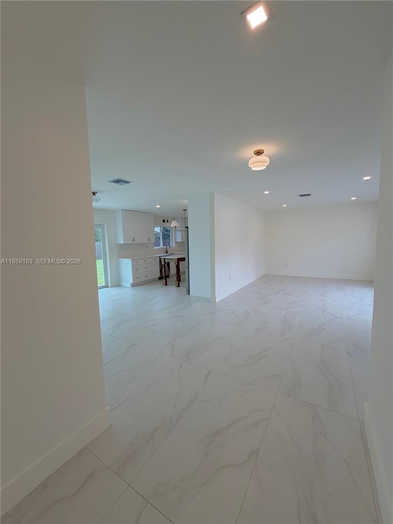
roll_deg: +2.4
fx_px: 212
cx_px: 196
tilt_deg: -5.4
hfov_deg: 85.7
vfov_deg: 102.1
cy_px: 262
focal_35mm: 14
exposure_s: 1/121
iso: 64
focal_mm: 2.22
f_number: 2.2
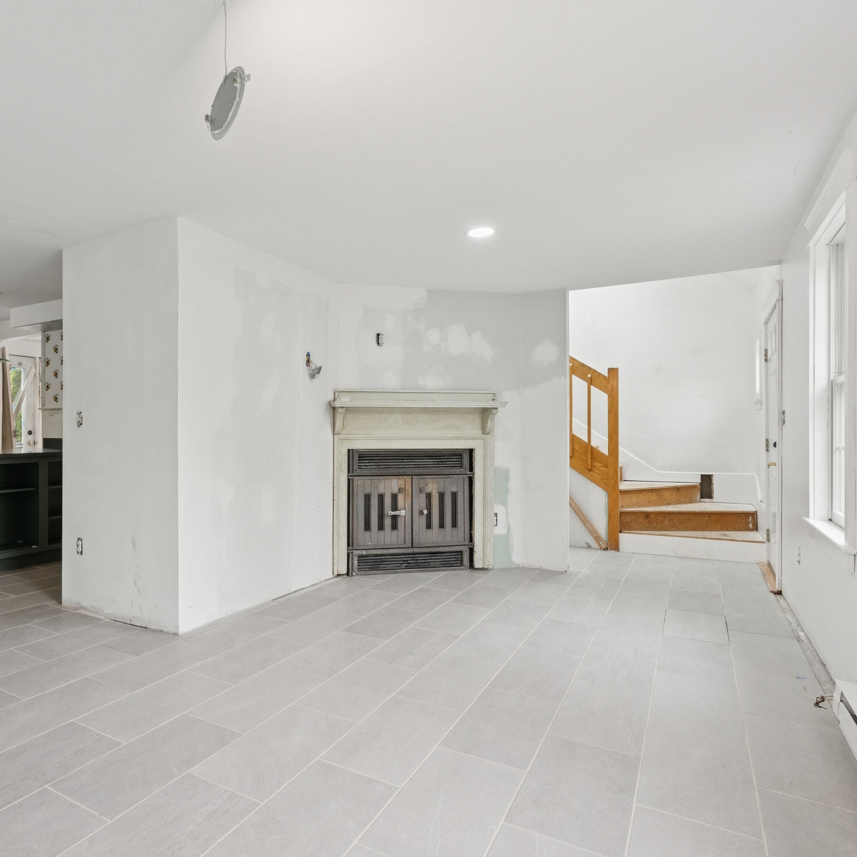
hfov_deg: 70.5
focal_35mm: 21
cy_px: 436
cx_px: 300
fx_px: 588
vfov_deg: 72.1
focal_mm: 16
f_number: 7.1
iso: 640
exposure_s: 1/60
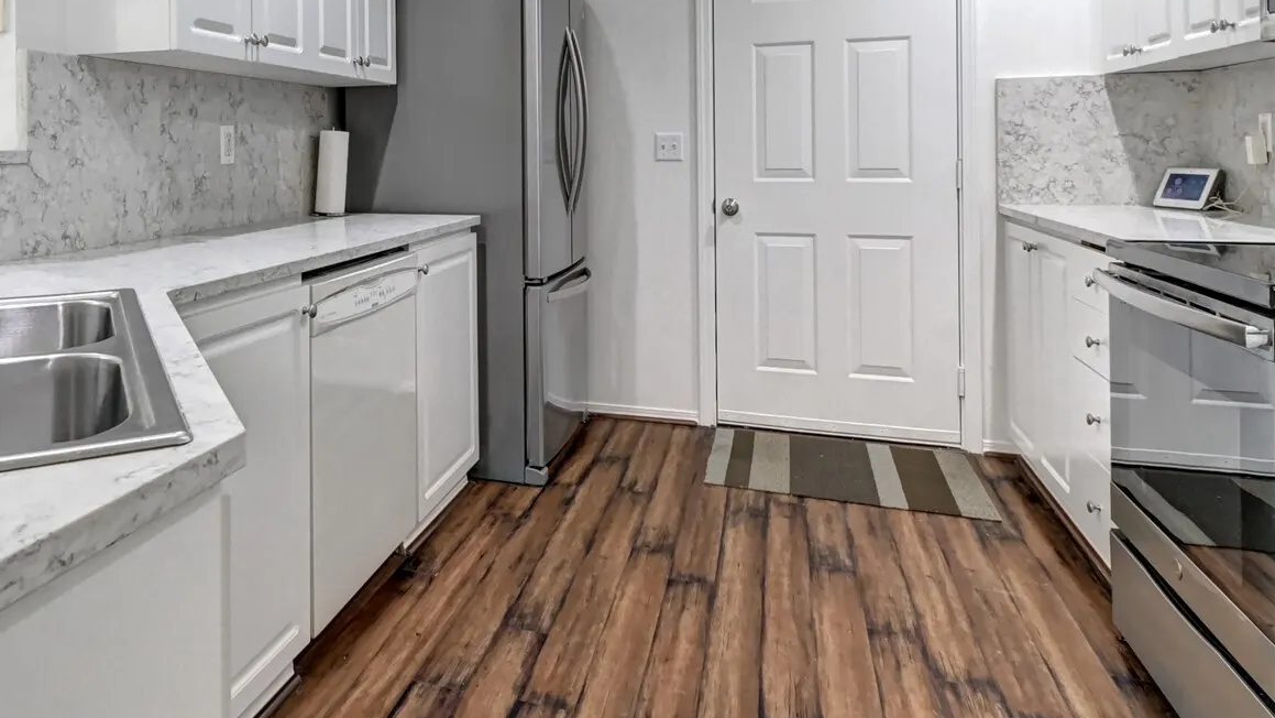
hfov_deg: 76.9
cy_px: 203
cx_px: 458
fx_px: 778
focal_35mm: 23
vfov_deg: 48.1
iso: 3200
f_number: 11
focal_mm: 10
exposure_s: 1/4
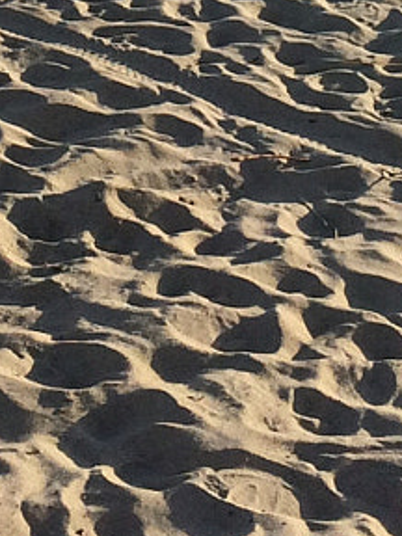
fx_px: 2493
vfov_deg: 11.3
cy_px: -480
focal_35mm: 161
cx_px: 28
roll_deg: +1.0
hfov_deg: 9.2
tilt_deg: -8.4
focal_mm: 4.15
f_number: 2.2
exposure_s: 1/1866
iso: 32
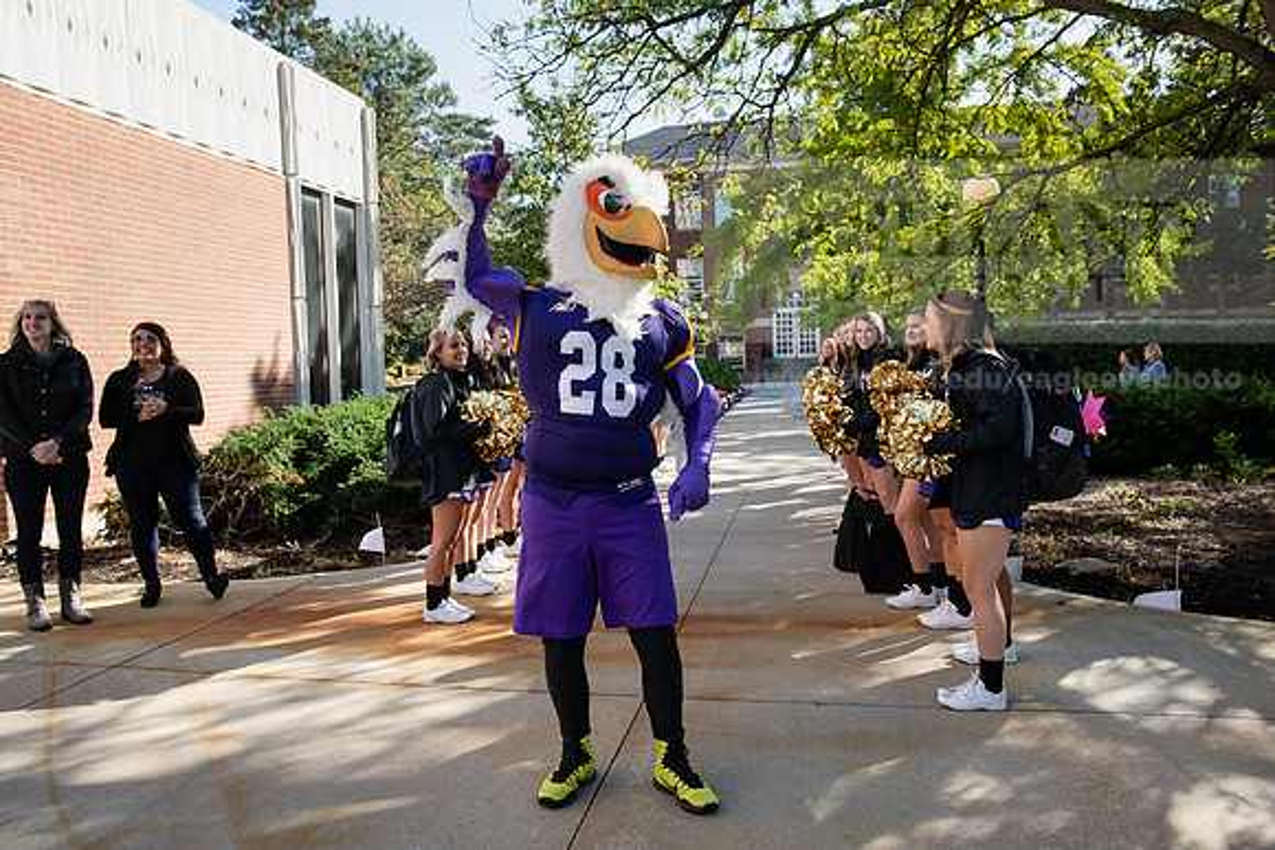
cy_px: 425
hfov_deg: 63.6
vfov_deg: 45.0
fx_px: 1027
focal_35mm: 29
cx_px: 638
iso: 400
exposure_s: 1/640
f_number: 5.6
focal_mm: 29
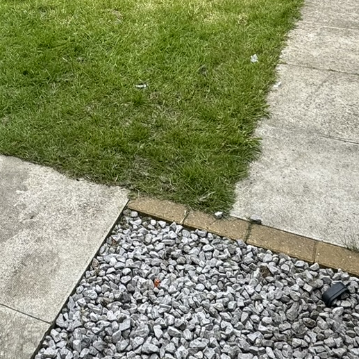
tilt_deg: -22.0
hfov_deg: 34.2
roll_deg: +0.7
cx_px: 106
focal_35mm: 49
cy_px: 24
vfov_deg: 32.6
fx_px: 575
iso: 40
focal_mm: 2.22
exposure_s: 1/821
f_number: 2.2
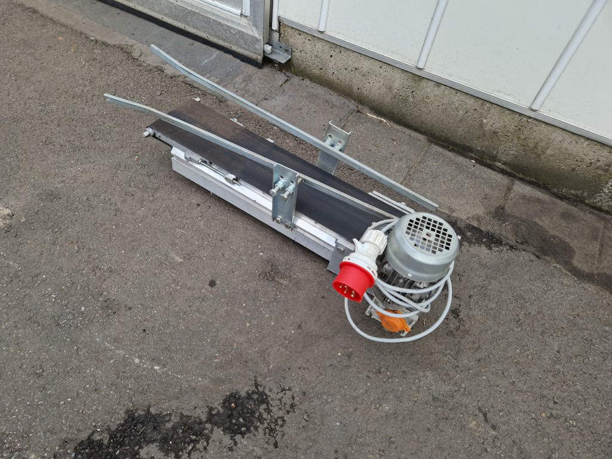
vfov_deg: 58.9
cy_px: 230
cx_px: 306
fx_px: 407
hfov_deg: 73.9
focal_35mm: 23
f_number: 1.8
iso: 100
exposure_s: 1/180
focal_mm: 5.4
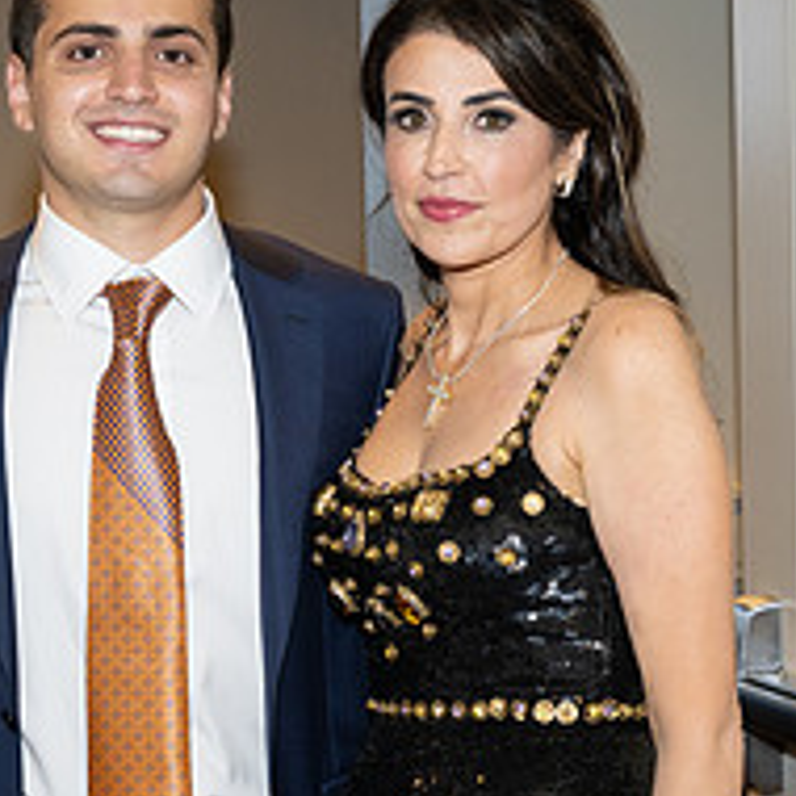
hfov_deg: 17.4
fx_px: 2602
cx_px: 412
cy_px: 562
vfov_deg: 17.3
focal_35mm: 100
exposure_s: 1/100
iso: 800
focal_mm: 30
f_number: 5.6
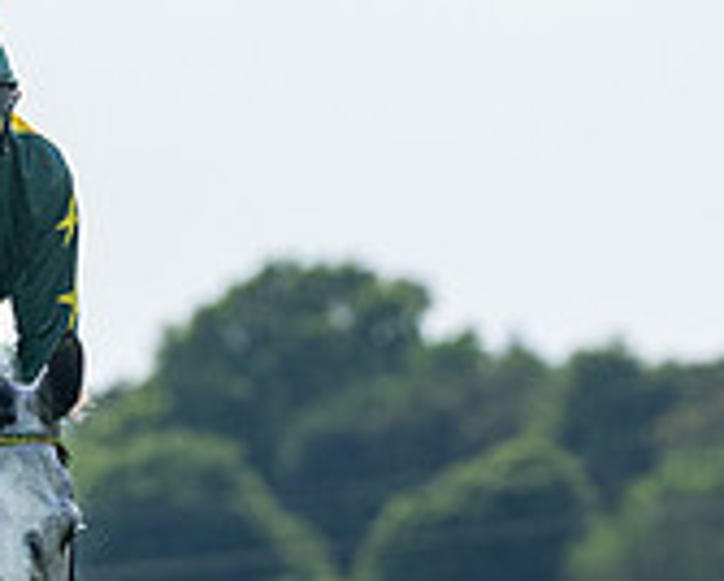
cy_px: 536
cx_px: -57
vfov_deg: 1.3
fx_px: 24992
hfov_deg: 1.7
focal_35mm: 1165
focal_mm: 200
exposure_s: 1/1250
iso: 200
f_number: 5
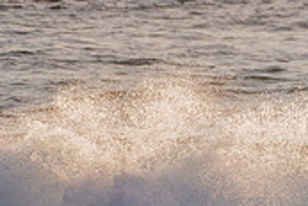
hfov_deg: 1.0
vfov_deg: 0.7
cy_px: 214
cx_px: 502
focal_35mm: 2050
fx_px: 17569
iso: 250
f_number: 5.6
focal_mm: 500
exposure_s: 1/2000
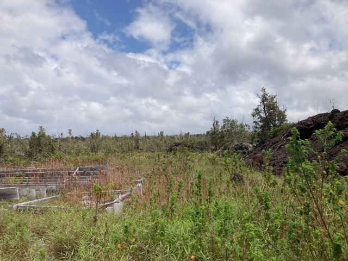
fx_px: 281
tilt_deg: +4.7
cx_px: 174
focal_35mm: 28
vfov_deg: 49.7
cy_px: 130
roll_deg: -3.6
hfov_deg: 63.4
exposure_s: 1/4049
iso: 20
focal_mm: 3.99
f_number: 1.8
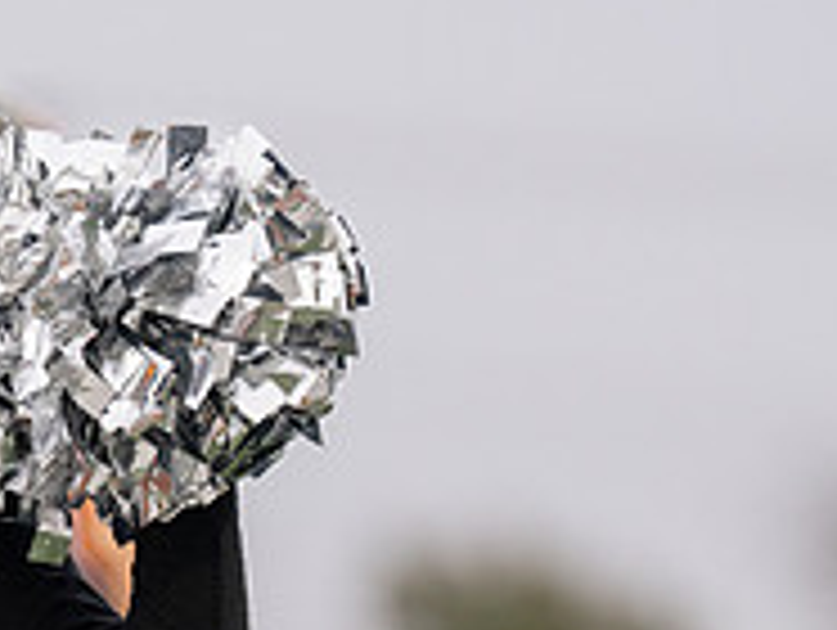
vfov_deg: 2.7
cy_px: 546
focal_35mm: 550
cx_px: -107
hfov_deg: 3.6
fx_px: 13316
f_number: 2.8
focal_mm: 139
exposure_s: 1/1000
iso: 640
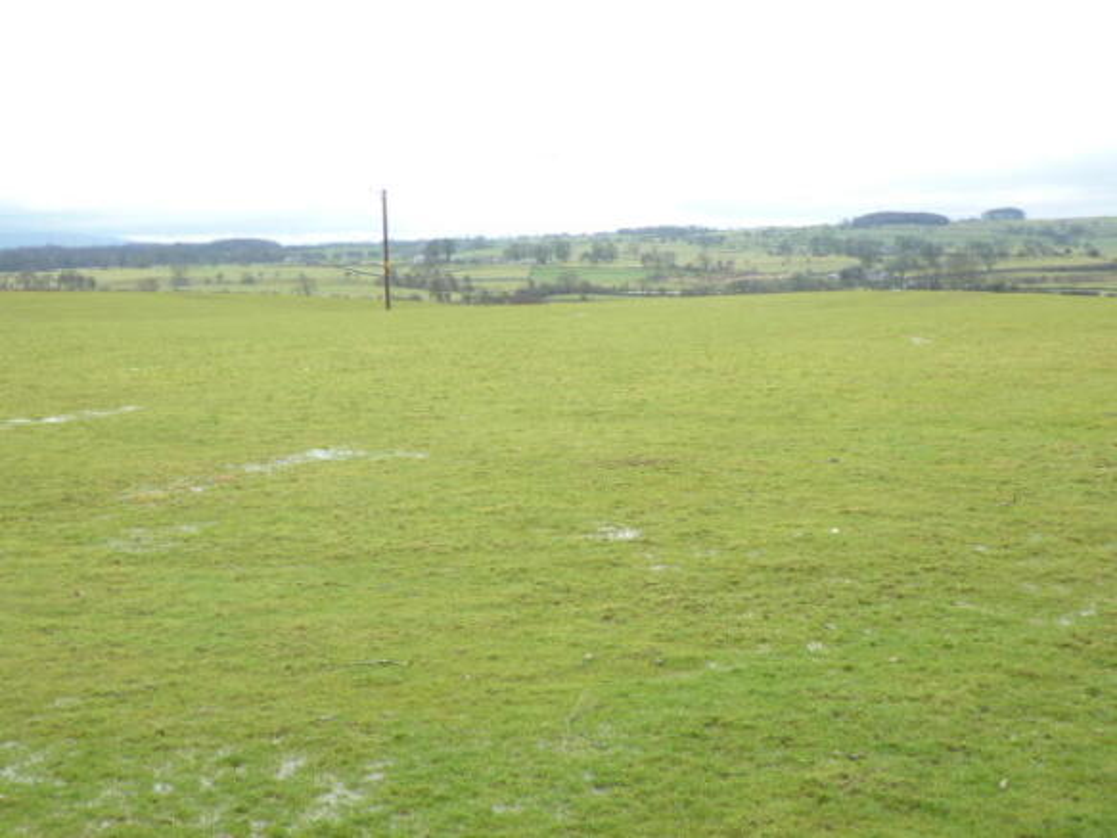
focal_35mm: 45
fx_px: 1452
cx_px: 558
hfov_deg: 42.1
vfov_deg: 32.2
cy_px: 419
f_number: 4
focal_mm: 8
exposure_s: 1/60
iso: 100
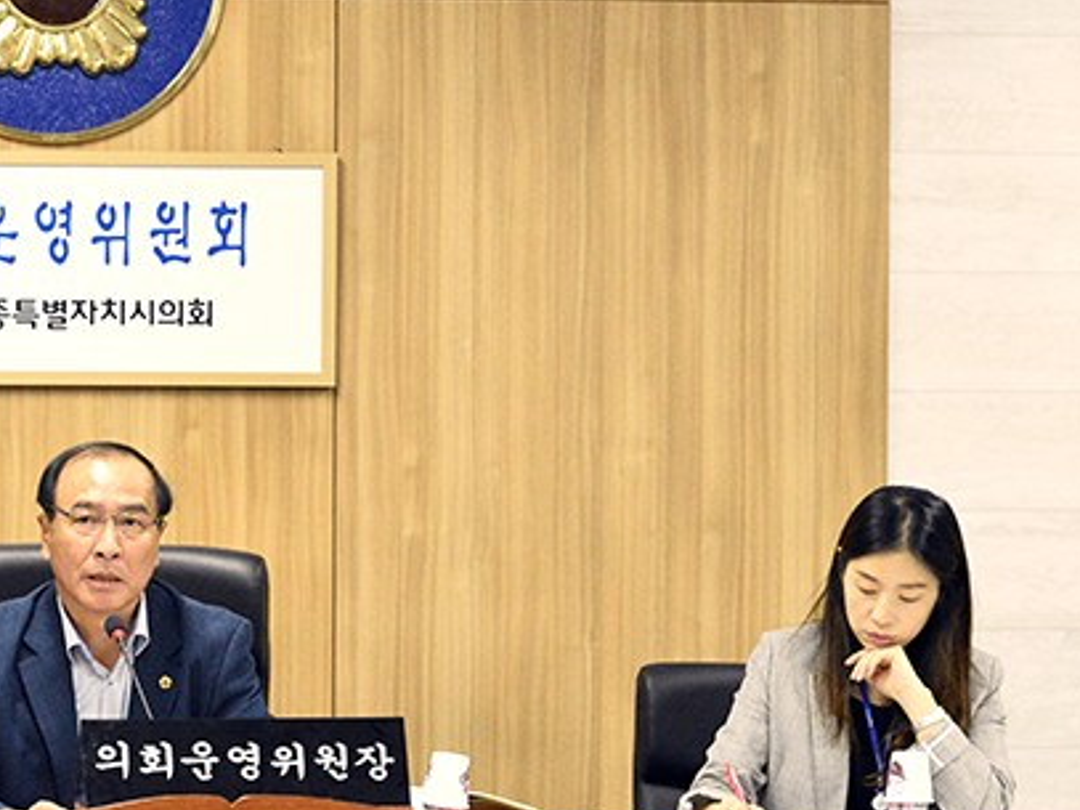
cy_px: 461
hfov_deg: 11.6
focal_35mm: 170
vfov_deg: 8.7
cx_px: 141
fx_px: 5302
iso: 12800
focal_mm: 100
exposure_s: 1/400
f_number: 6.3
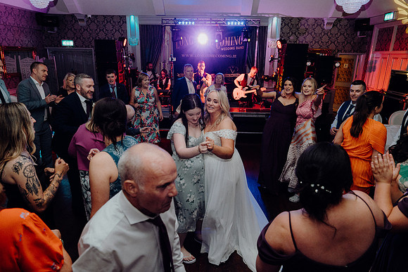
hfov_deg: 73.7
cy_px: 136
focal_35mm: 24
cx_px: 204
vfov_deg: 53.2
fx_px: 272
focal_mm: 24
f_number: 3.5
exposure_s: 1/160
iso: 2500
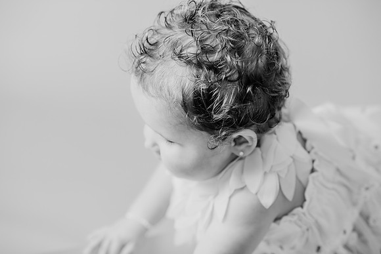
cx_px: 190
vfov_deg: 16.1
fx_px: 900
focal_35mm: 85
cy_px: 127
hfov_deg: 23.9
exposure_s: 1/160
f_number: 2.8
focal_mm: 85
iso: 250
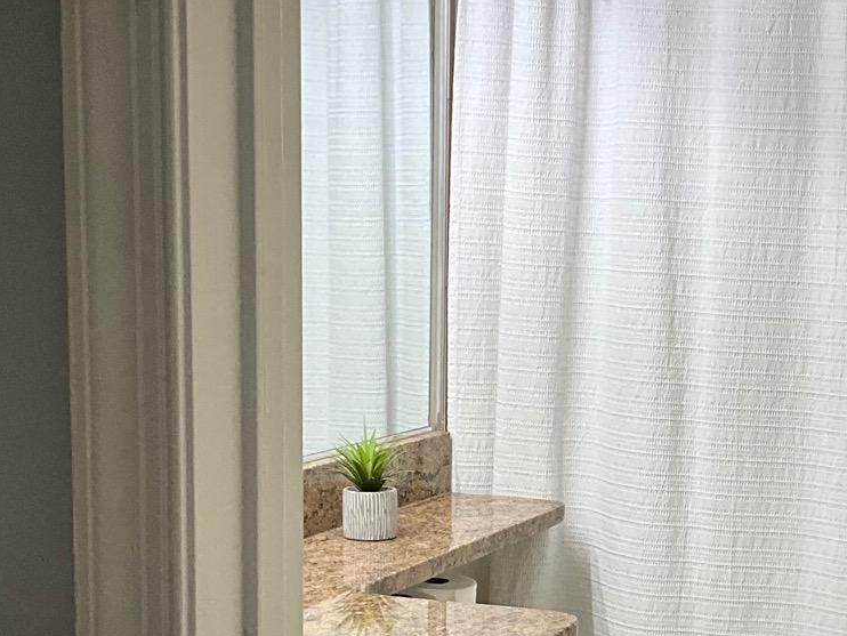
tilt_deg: -9.8
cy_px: 529
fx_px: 1958
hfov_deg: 24.0
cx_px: 673
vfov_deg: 18.2
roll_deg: -1.8
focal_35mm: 80
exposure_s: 1/120
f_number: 1.8
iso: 64
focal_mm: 3
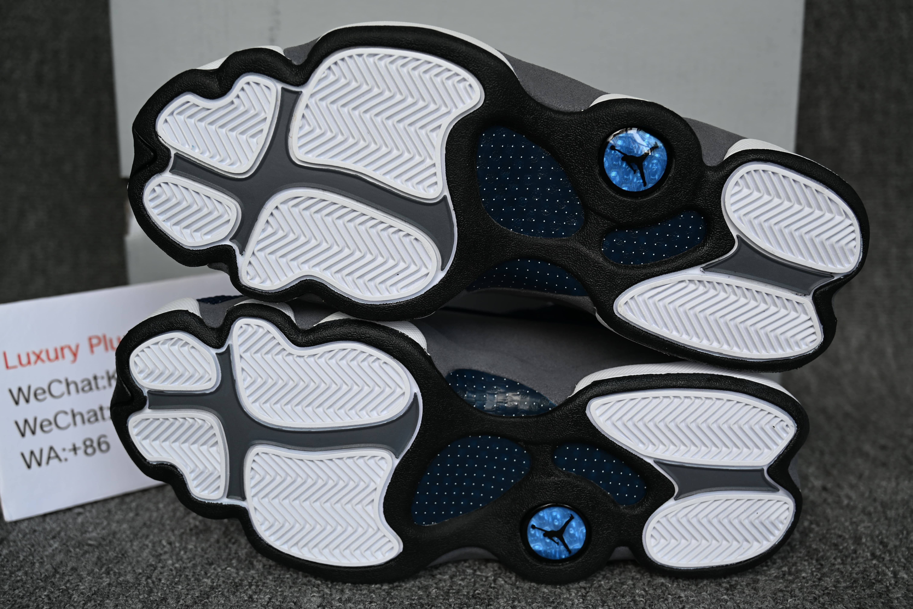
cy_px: 304
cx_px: 456
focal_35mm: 42
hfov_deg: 46.4
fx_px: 1065
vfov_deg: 31.9
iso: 100
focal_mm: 42
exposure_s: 1/100
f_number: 5
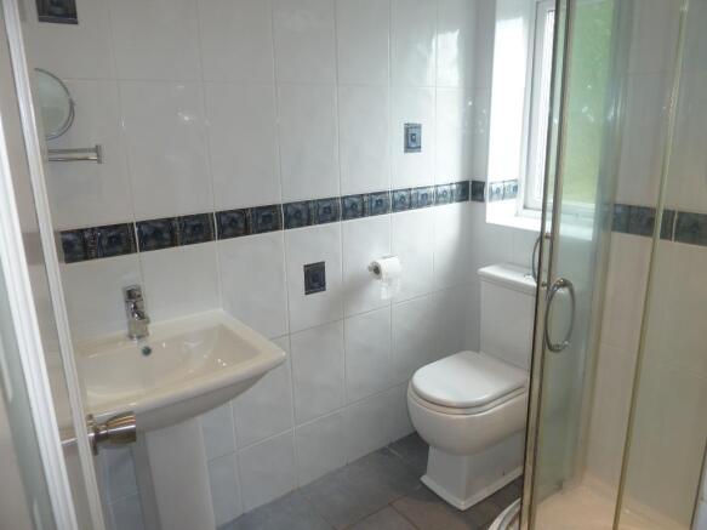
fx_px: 510
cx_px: 354
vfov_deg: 54.9
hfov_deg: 69.4
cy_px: 265
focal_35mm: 25
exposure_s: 1/30
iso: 100
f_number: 3.3
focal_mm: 4.1
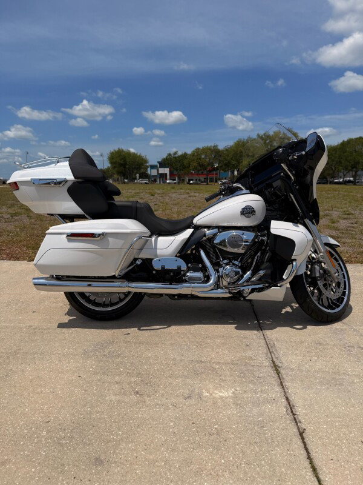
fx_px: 336
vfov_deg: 71.6
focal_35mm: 24
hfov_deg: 56.8
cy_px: 242
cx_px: 182
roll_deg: -0.2
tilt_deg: -8.3
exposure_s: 1/6173
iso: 100
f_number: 1.78
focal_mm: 6.76
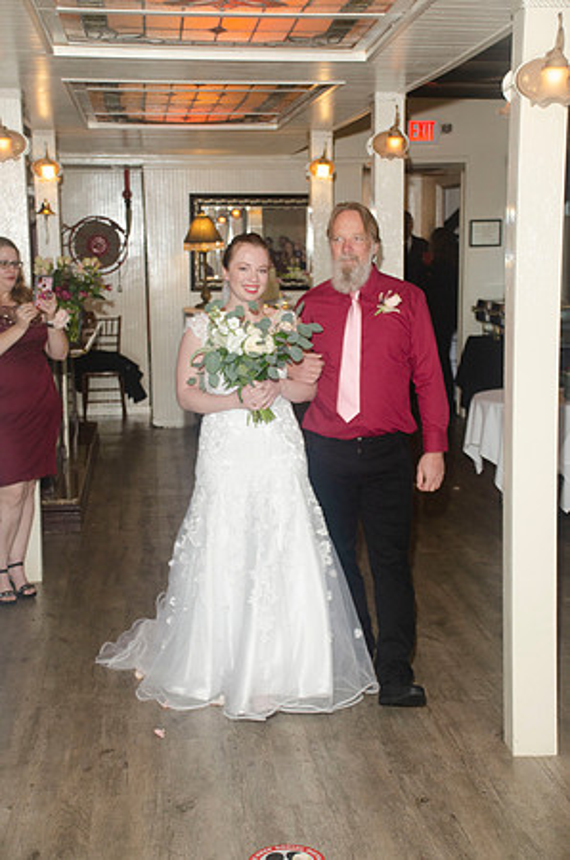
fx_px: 1253
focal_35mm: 52
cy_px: 430
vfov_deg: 37.9
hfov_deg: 25.6
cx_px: 285
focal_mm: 35
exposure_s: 1/80
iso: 400
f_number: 4.2
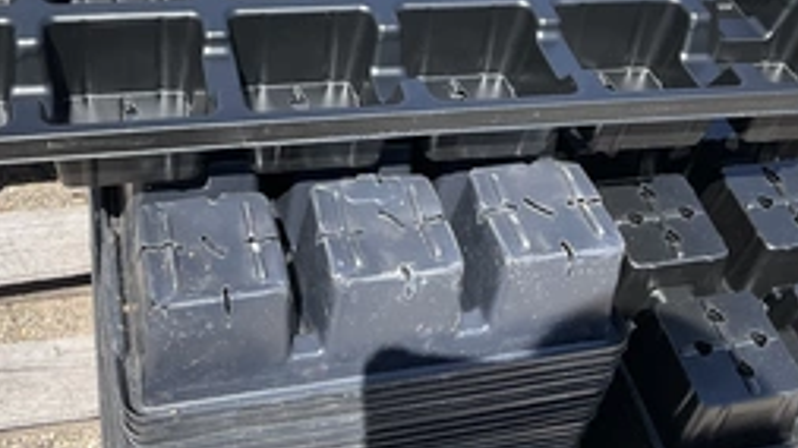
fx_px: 1057
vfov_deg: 23.2
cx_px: 341
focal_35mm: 50
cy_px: 32
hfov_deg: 41.2
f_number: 1.8
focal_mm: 3
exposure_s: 1/1377
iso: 25
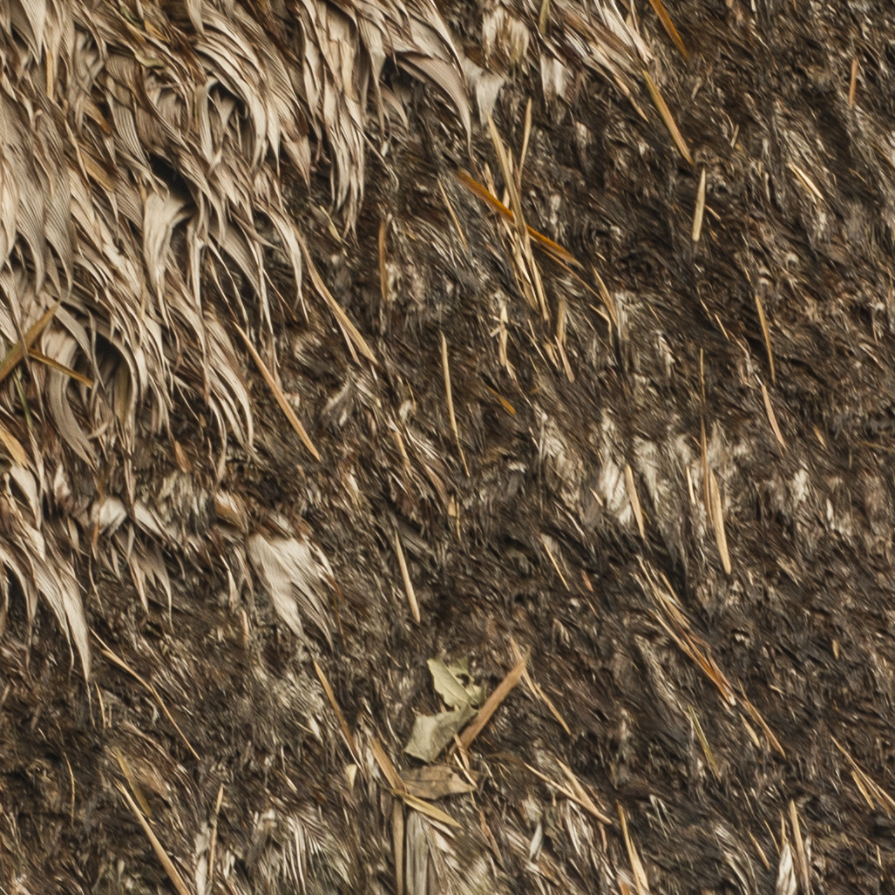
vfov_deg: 6.5
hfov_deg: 6.5
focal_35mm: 268
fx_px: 7839
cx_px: 1311
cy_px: 1064
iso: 125
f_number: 7.1
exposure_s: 1/160
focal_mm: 44
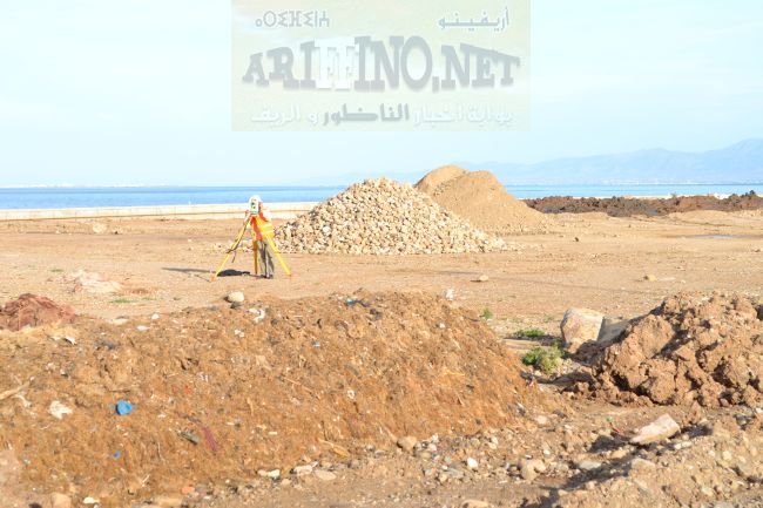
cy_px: 254
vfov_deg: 16.5
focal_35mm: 82
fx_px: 1748
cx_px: 382
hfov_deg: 24.6
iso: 100
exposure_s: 1/250
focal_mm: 55
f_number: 8
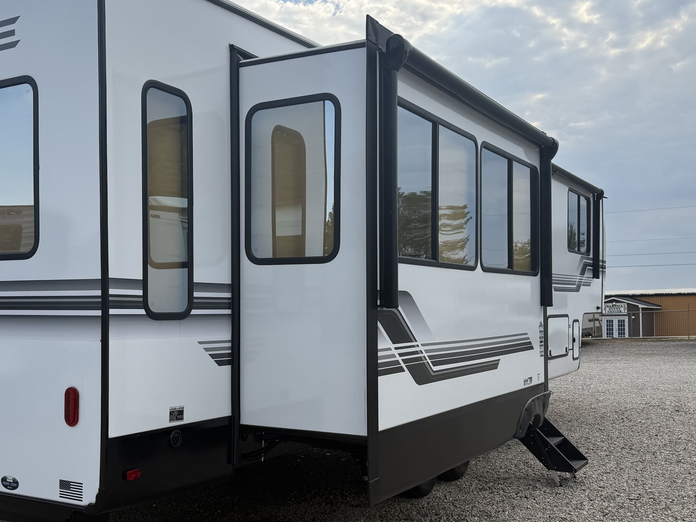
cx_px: 284
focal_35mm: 40
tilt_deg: +1.1
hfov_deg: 46.6
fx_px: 804
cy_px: 305
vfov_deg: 35.9
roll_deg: +0.4
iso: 80
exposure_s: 1/3759
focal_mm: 6.76
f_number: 1.78
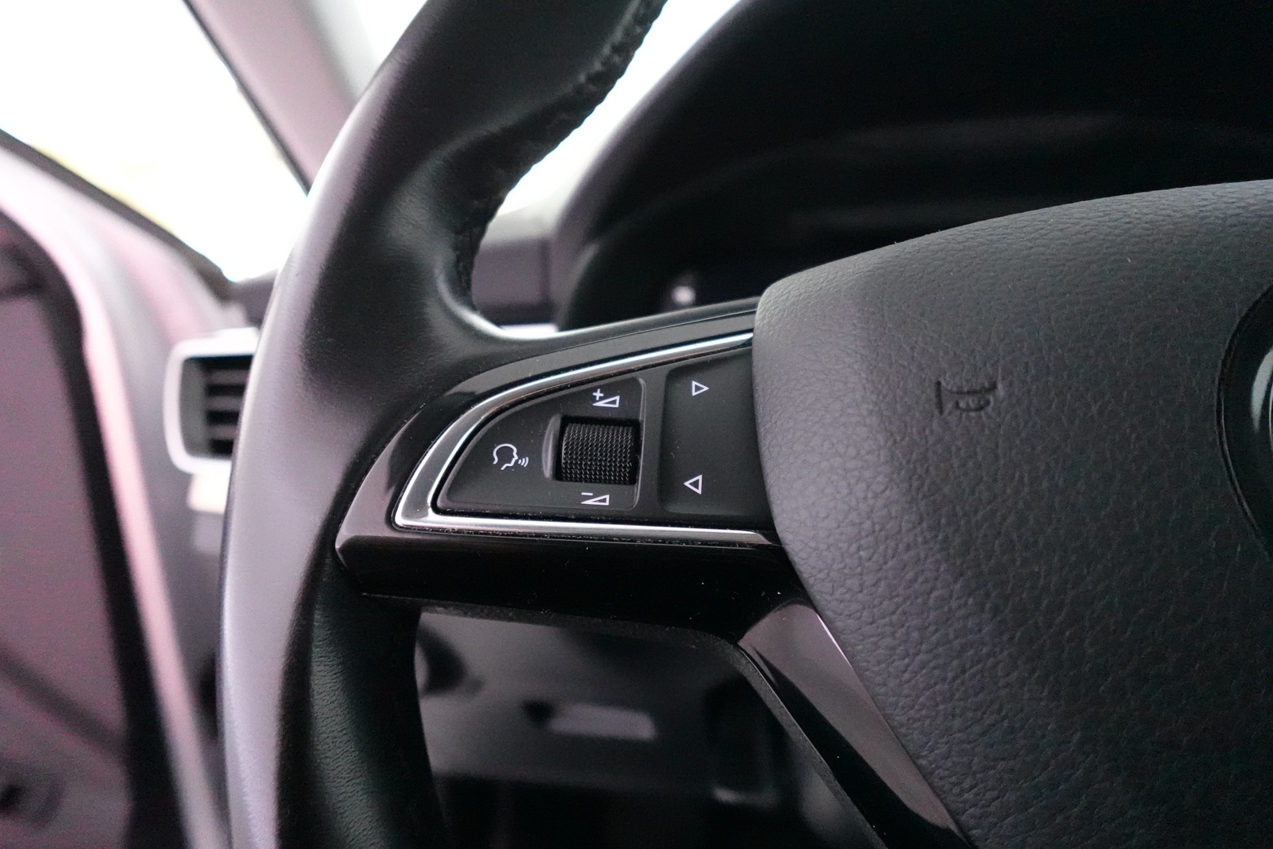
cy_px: 424
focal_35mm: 20
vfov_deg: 61.9
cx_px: 636
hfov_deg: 84.0
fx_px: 707
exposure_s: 1/160
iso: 6400
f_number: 2
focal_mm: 7.6
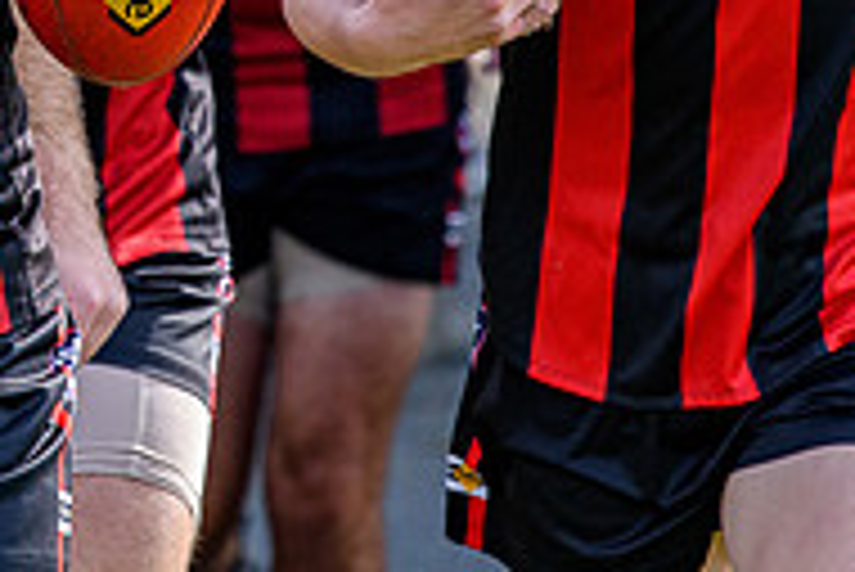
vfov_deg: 1.2
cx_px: -302
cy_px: -164
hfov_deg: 1.8
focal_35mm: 1139
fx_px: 27071
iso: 560
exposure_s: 1/1000
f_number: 5
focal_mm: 200
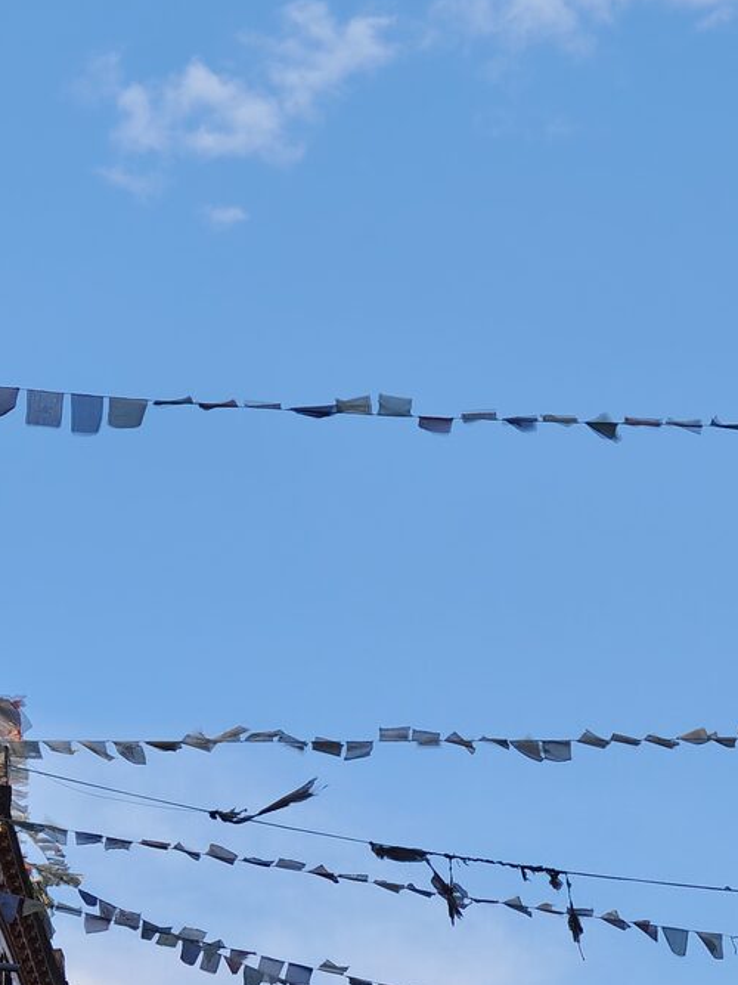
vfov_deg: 11.7
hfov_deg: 8.8
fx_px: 4777
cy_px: 955
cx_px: 599
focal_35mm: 168
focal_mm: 13.3
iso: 71
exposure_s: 1/230
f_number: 2.55
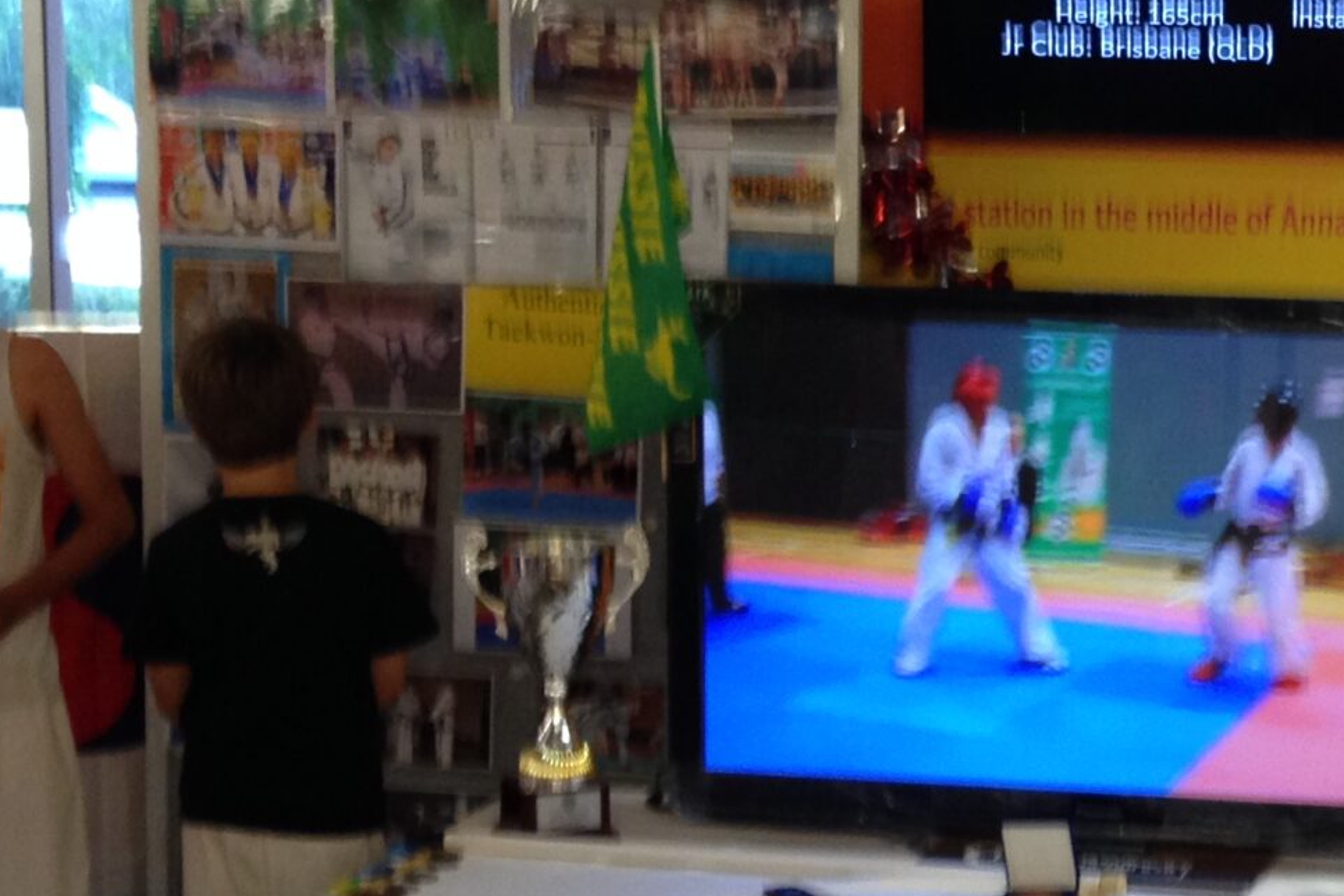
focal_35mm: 91
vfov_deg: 15.0
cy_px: 505
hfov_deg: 21.7
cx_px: 1304
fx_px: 3397
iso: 125
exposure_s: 1/20
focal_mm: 4.12
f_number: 2.4
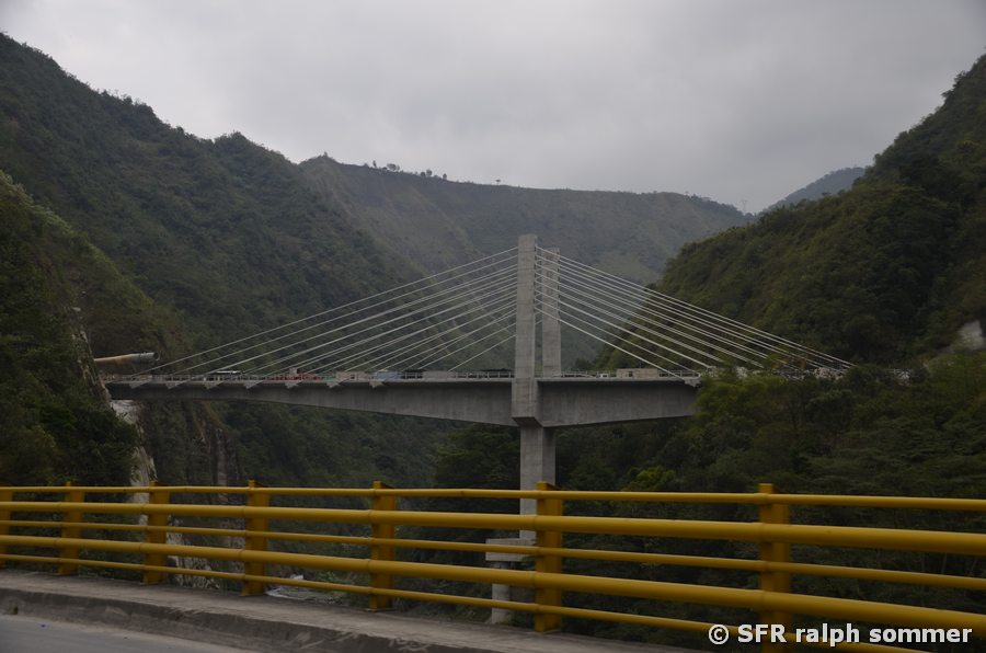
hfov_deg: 41.2
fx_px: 1312
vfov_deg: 27.9
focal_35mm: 48
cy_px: 326
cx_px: 493
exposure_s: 1/250
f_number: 8
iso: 100
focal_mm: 32
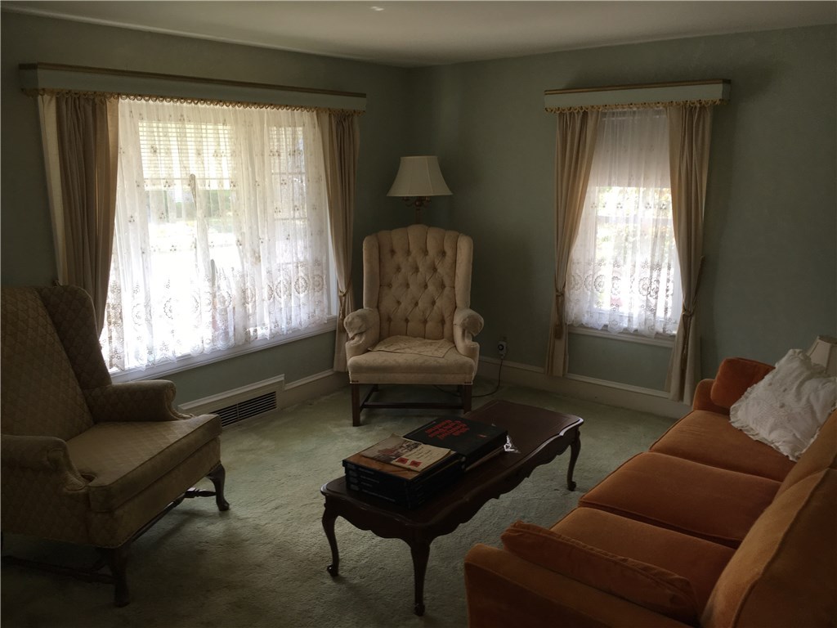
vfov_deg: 48.2
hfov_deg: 61.7
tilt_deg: -12.4
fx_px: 701
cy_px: 314
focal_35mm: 29
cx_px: 418
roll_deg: +0.2
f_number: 2.2
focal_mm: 4.15
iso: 25
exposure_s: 1/40
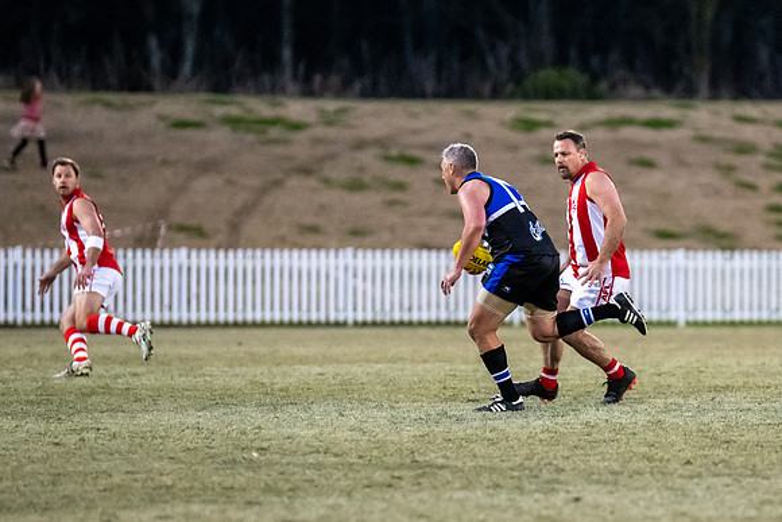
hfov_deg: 4.6
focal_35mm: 445
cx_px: 659
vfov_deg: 3.1
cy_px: 273
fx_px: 9672
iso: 8000
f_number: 2.8
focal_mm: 240
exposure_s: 1/1250
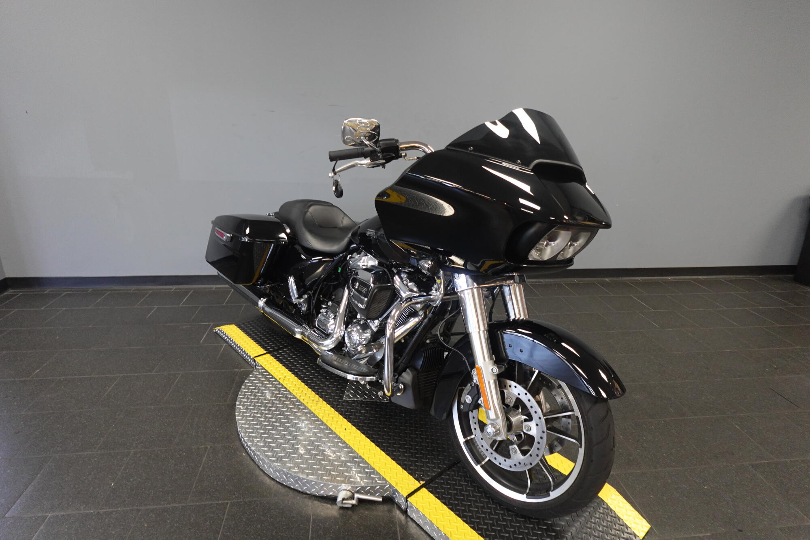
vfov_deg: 61.9
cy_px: 270
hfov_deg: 84.0
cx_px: 405
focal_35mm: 20
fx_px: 450
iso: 640
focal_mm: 7.6
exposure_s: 1/80
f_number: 2
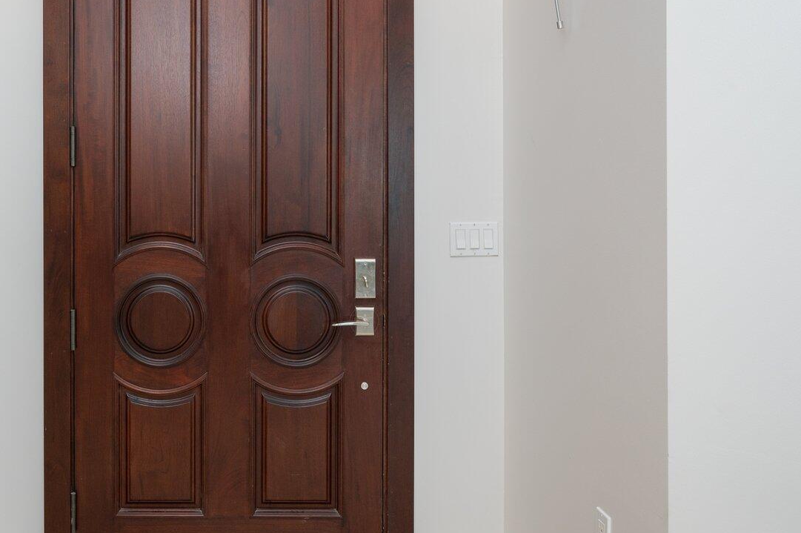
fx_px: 821
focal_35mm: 37
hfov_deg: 50.3
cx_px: 225
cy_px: 181
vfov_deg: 35.6
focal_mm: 19.5
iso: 640
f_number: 9
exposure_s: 1/30
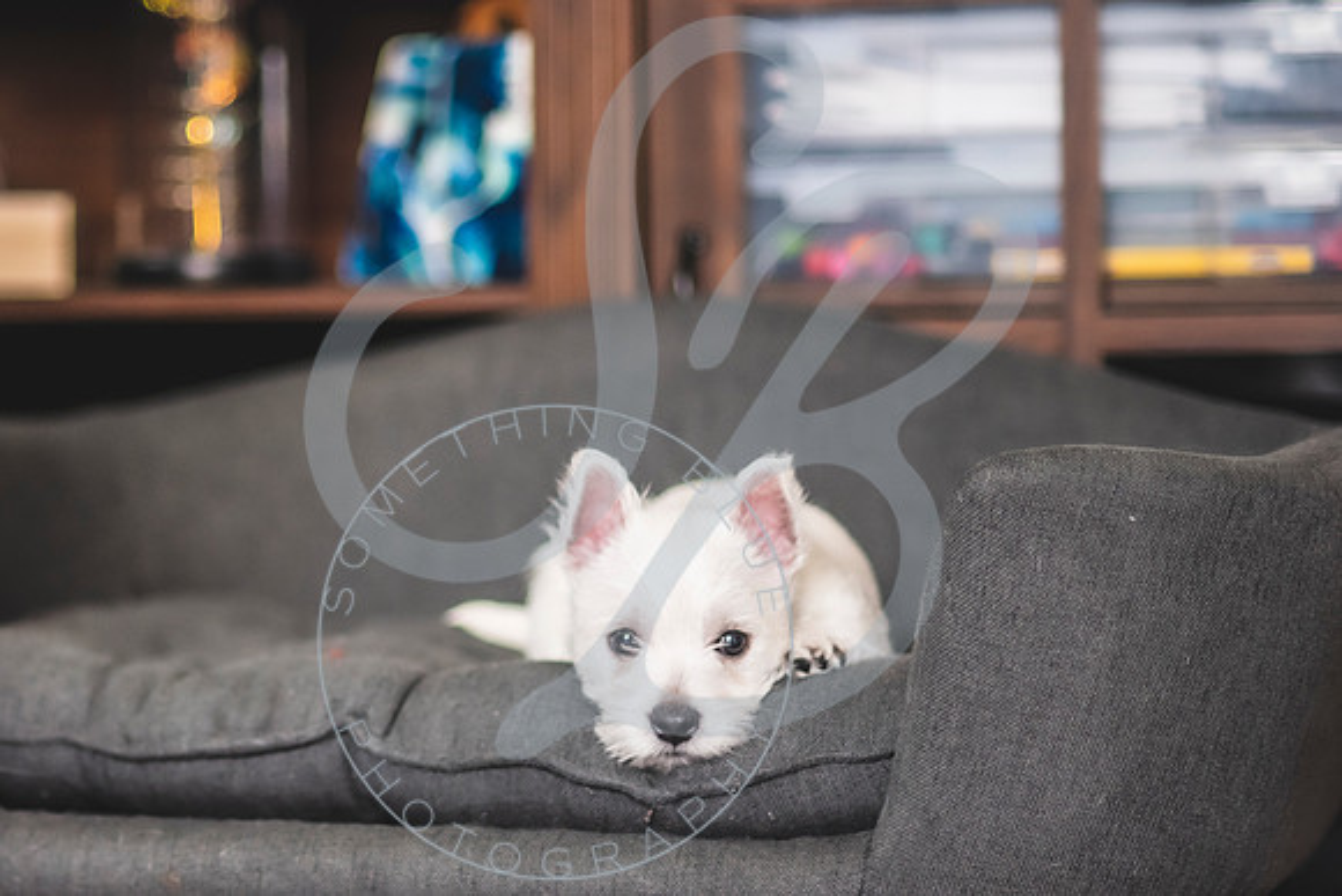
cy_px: 634
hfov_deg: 14.5
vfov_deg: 9.8
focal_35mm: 140
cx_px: 234
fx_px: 5232
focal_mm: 85
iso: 500
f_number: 1.8
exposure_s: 1/125
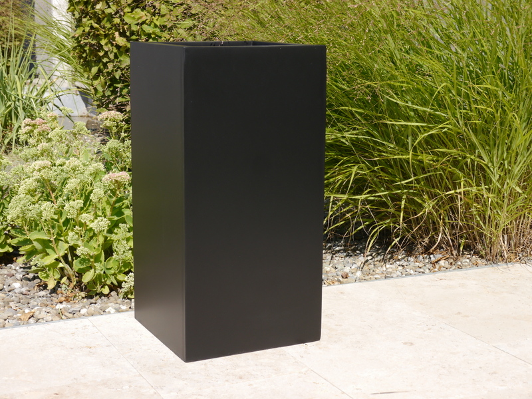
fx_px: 1014
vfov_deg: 22.3
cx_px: 266
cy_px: 200
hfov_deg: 29.4
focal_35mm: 66
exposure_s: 1/250
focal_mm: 33
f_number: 9
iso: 160
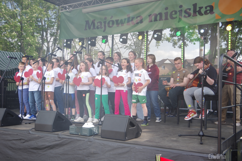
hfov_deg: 46.4
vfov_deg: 31.8
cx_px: 121
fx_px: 282
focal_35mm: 42
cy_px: 80
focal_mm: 28
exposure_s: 1/100
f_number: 5.6
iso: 100
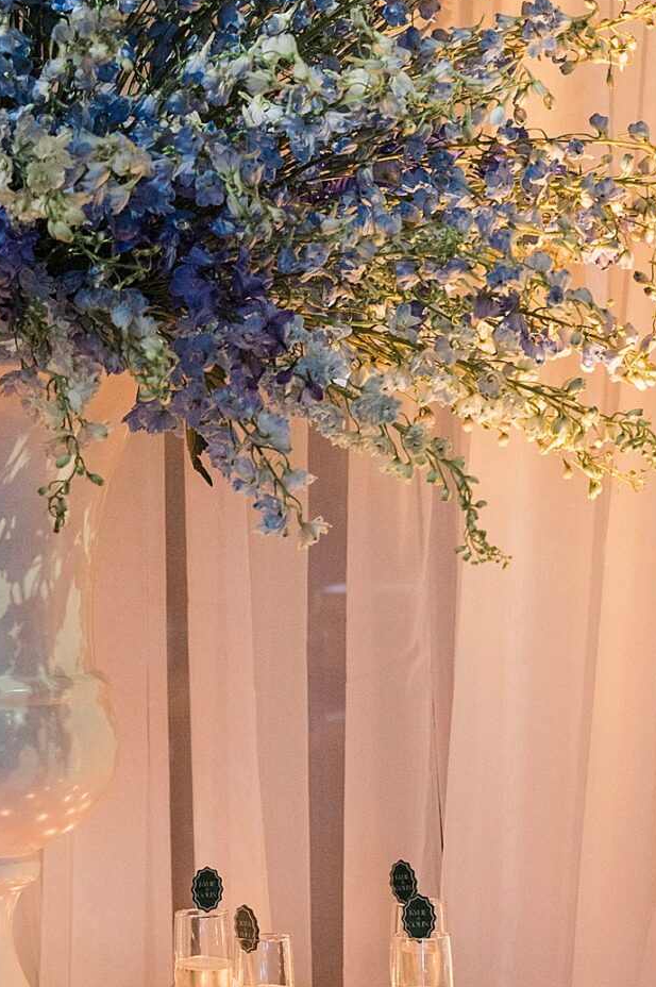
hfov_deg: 9.8
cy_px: 767
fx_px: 3779
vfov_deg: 14.8
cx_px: -59
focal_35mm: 138
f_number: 3.5
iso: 1250
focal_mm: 50
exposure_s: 1/125
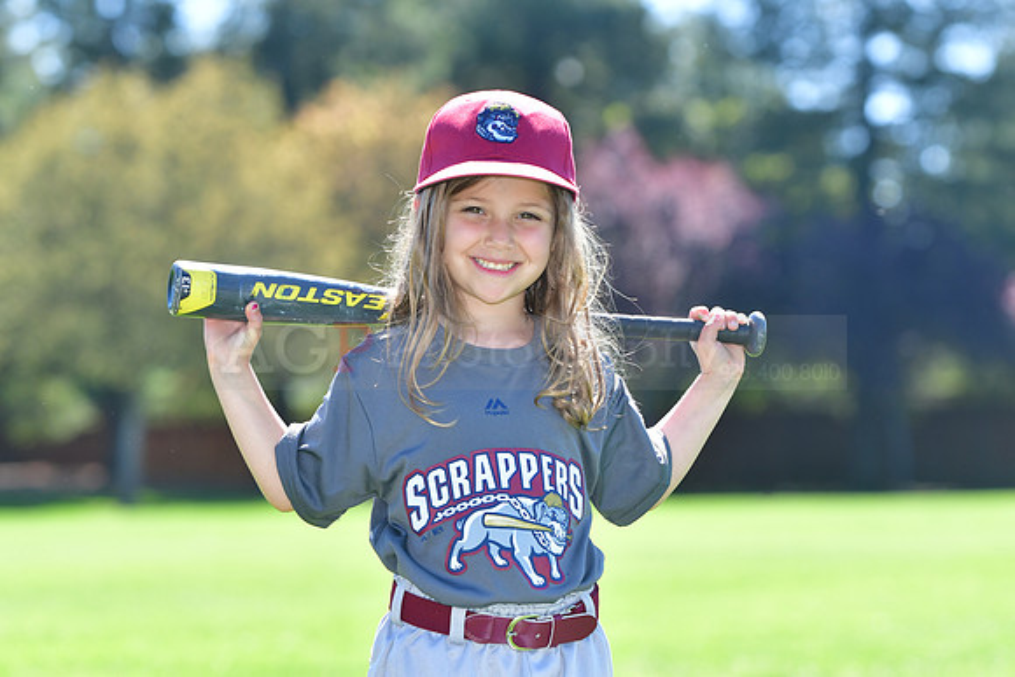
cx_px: 508
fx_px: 4738
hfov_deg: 12.2
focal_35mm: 168
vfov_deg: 8.2
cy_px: 338
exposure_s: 1/1000
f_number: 4.5
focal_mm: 112
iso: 400
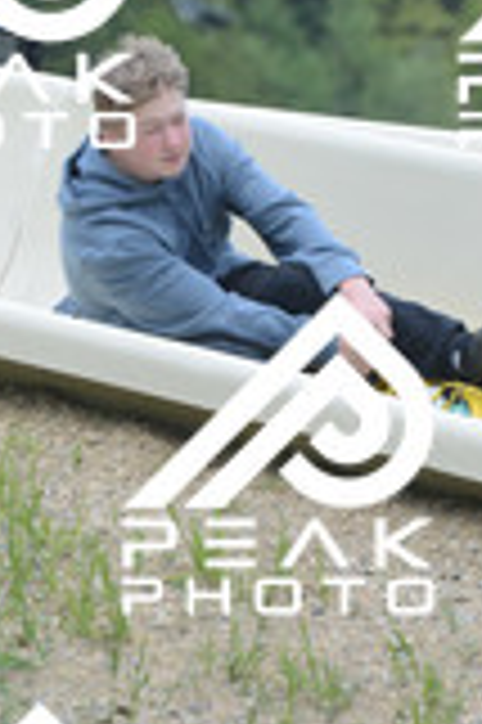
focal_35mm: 485
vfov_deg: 4.3
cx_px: 297
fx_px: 9761
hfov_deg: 2.8
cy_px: 425
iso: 1000
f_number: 6.3
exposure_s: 1/1250
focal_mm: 195
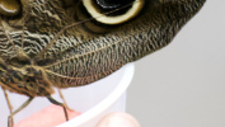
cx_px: 113
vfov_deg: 2.0
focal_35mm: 614
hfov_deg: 3.5
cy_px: 23
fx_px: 3664
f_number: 5
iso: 3200
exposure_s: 1/125
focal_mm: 135
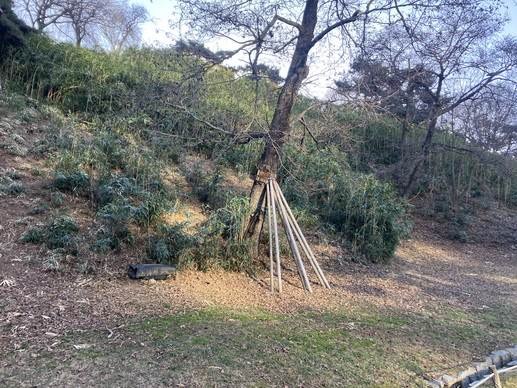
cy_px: 194
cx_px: 258
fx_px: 418
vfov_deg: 49.7
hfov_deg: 63.4
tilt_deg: +10.4
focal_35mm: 28
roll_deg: -0.1
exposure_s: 1/138
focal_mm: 3.99
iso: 40
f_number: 1.8
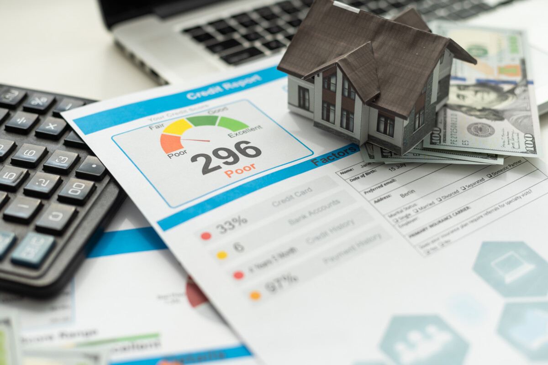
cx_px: 274
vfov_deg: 27.0
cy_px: 182
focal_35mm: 50
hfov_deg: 39.6
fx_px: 761
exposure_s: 1/160
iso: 50
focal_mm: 50
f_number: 2.8
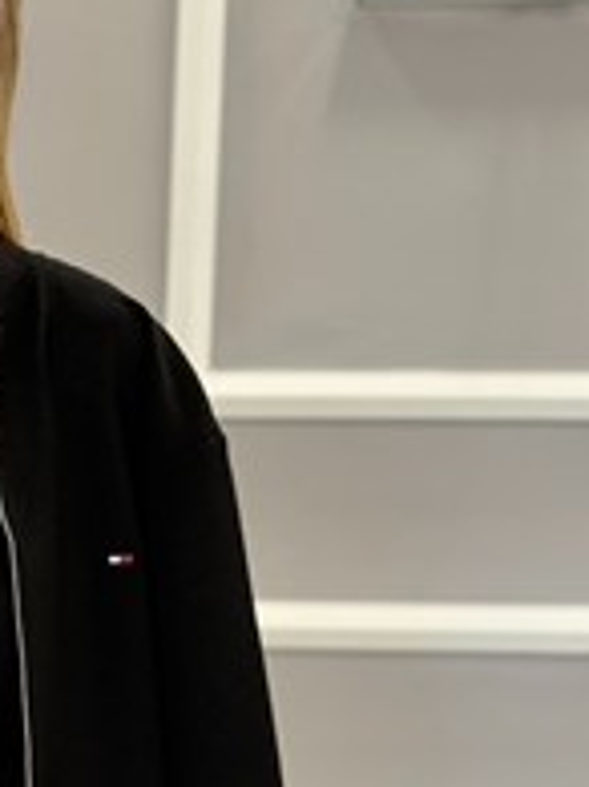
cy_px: 622
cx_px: -145
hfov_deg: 11.3
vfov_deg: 15.3
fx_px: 2907
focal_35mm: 128
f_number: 1.78
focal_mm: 6.76
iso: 100
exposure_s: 1/60
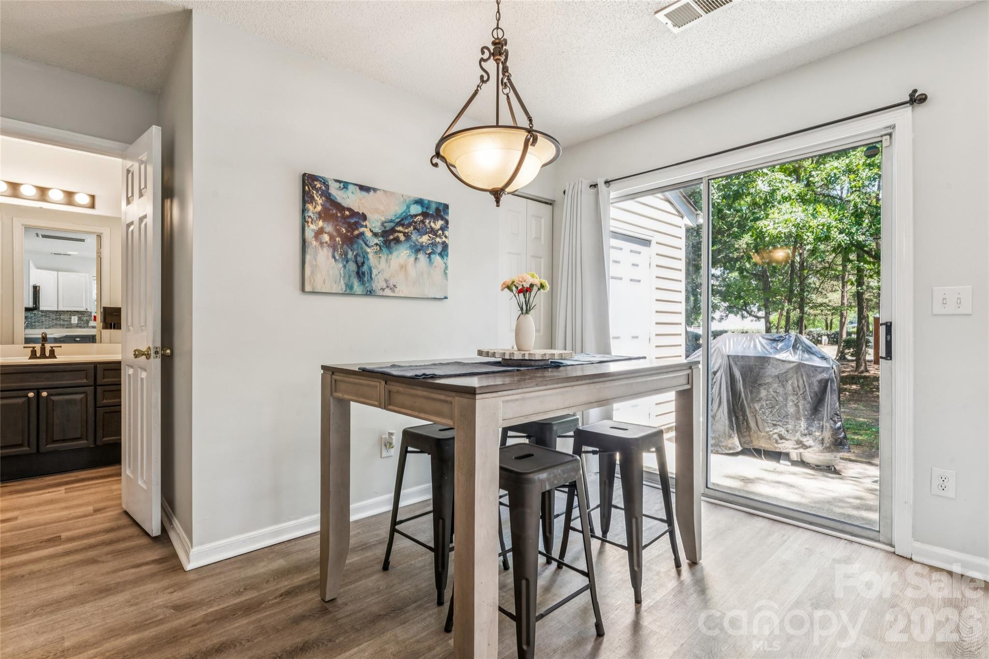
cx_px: 494
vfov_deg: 71.1
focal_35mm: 17
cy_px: 330
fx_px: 461
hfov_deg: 94.0
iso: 100
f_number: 13
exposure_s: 1/2
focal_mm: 16.8
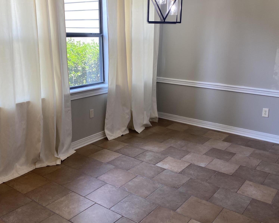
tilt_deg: -15.9
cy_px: 121
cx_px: 140
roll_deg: -2.0
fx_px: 281
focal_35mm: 34
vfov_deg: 43.3
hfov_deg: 52.9
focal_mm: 4.25
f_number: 1.8
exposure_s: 1/120
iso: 80
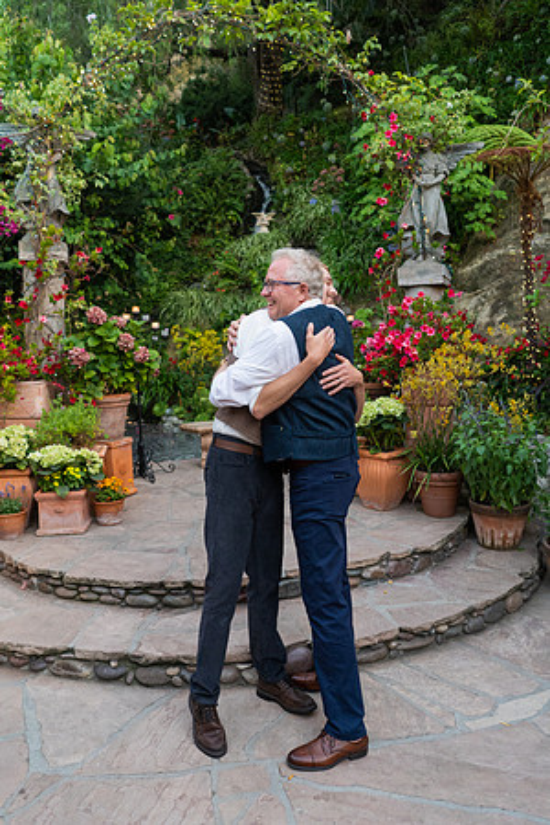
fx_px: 642
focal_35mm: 28
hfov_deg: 46.4
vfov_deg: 65.5
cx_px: 275
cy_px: 412
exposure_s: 1/250
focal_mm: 28
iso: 500
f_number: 3.2
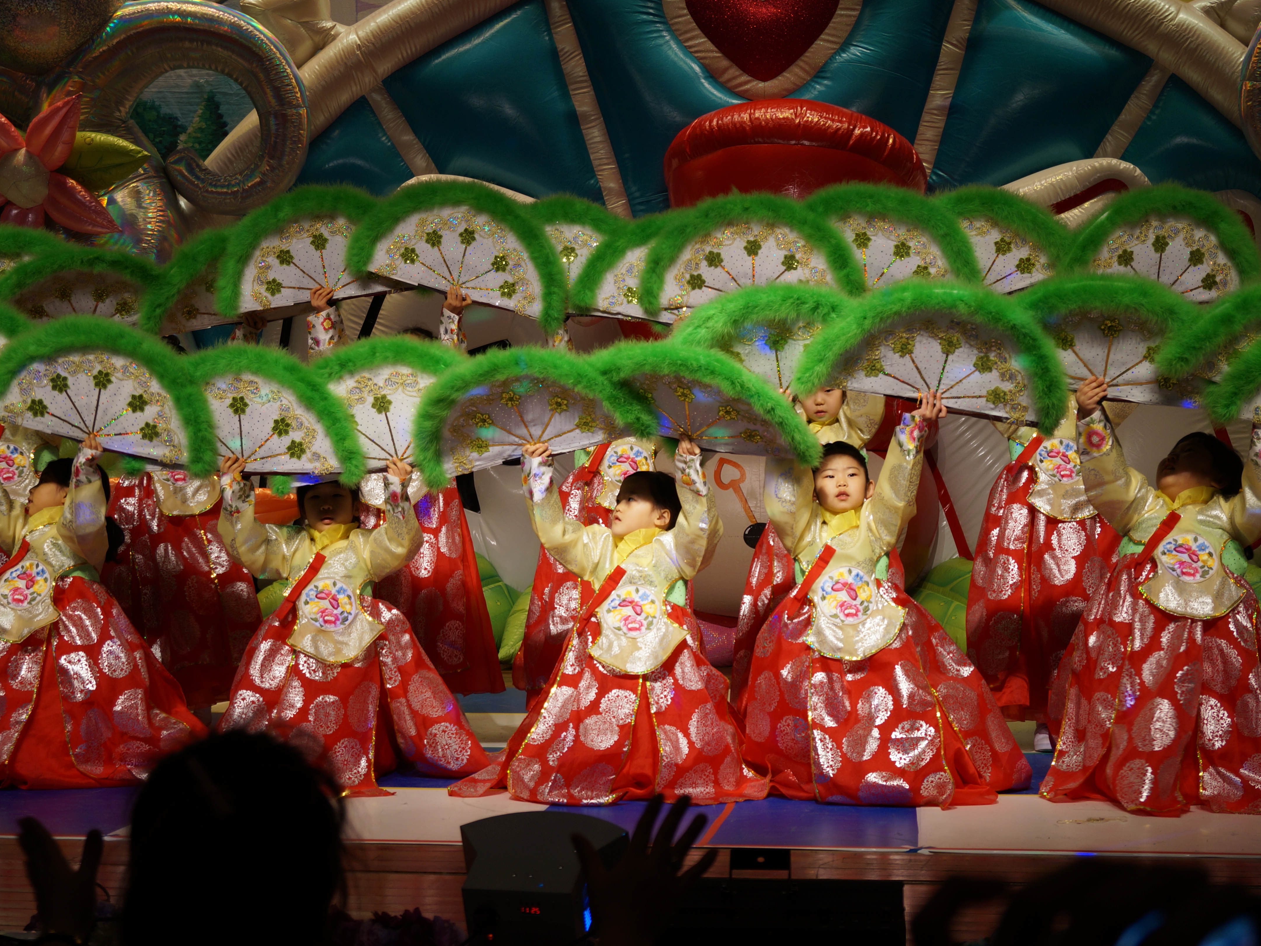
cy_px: 476
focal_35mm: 58
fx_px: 2096
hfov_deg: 33.5
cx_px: 569
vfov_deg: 25.4
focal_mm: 35
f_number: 5
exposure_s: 1/60
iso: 100
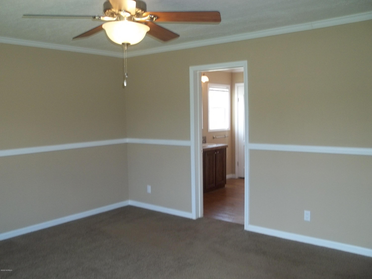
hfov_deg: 55.4
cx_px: 186
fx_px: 355
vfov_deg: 42.9
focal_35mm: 33
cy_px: 140
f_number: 3.3
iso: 160
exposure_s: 1/60
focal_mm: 5.9
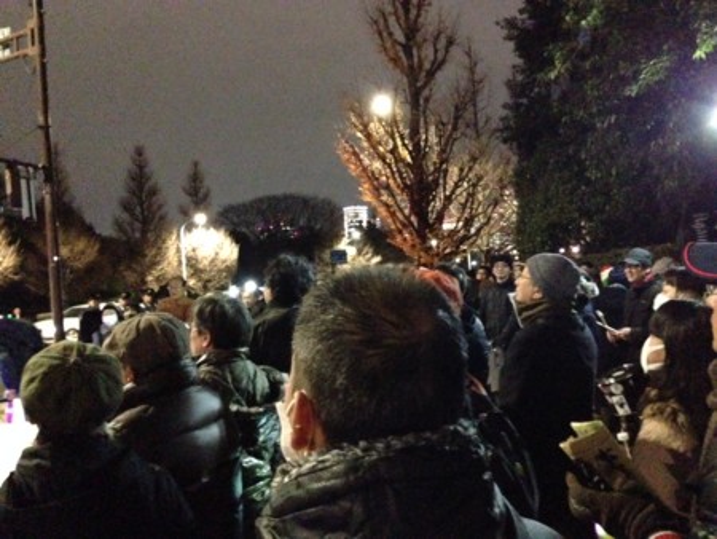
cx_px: 358
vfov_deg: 22.3
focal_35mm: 66
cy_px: 270
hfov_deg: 29.4
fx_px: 1368
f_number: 2.4
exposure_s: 1/15
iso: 2500
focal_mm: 4.12
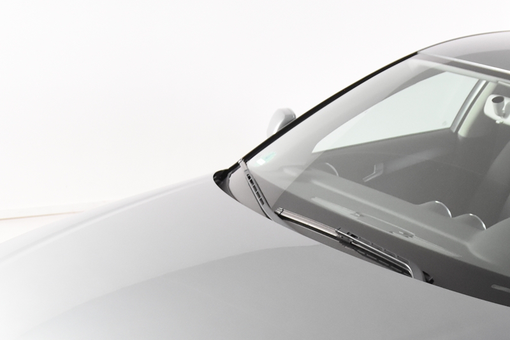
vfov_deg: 18.0
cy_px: 407
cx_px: 427
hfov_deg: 27.4
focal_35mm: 72
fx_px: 1020
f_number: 3.5
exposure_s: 1/50
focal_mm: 20
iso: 1600
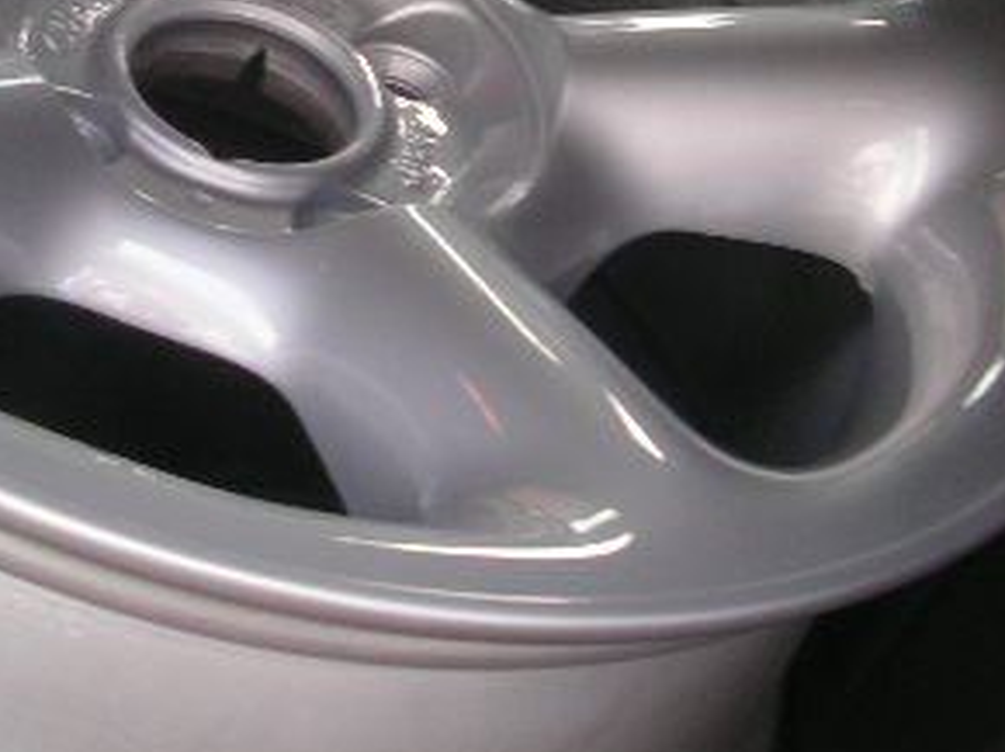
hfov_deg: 23.2
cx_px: 319
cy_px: 28
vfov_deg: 17.2
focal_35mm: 84
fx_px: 2437
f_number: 3.3
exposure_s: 1/45
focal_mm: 6.3
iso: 50
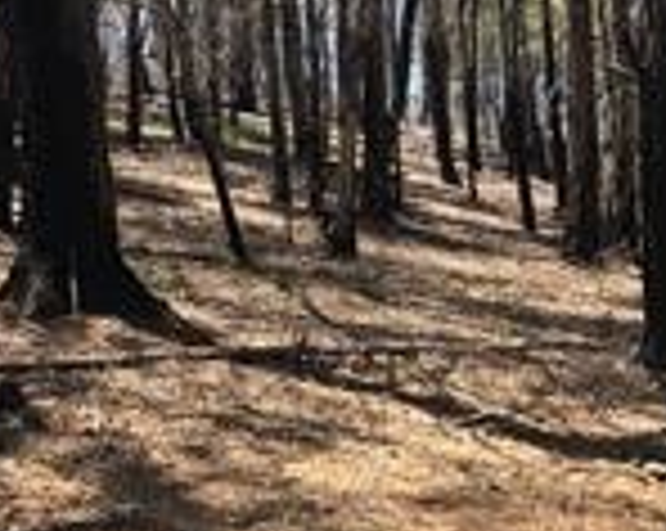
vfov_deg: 24.0
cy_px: 171
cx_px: 205
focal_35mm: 63
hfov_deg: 29.8
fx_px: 1240
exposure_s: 1/264
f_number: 1.8
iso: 20
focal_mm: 3.99
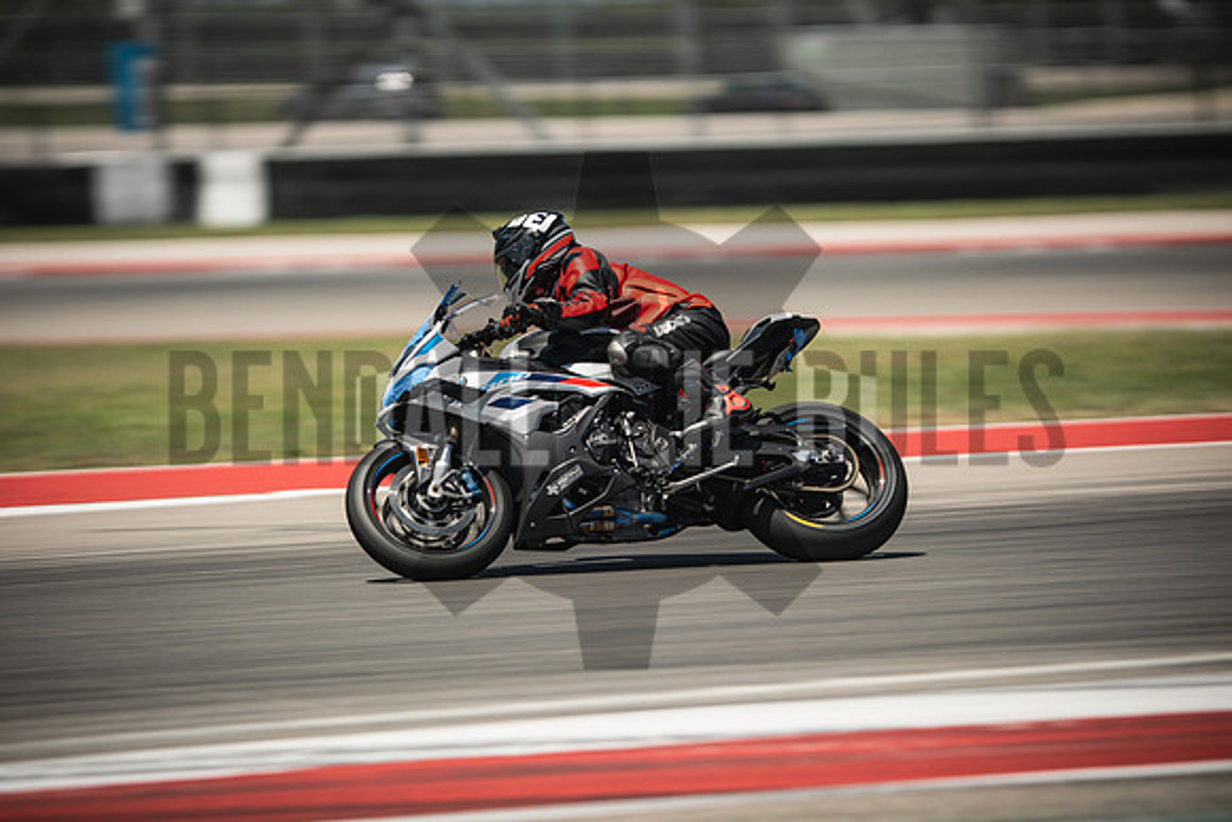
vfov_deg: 4.6
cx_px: 616
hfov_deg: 6.9
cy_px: 411
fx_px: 10269
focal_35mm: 300
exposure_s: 1/250
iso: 160
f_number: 2
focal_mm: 200
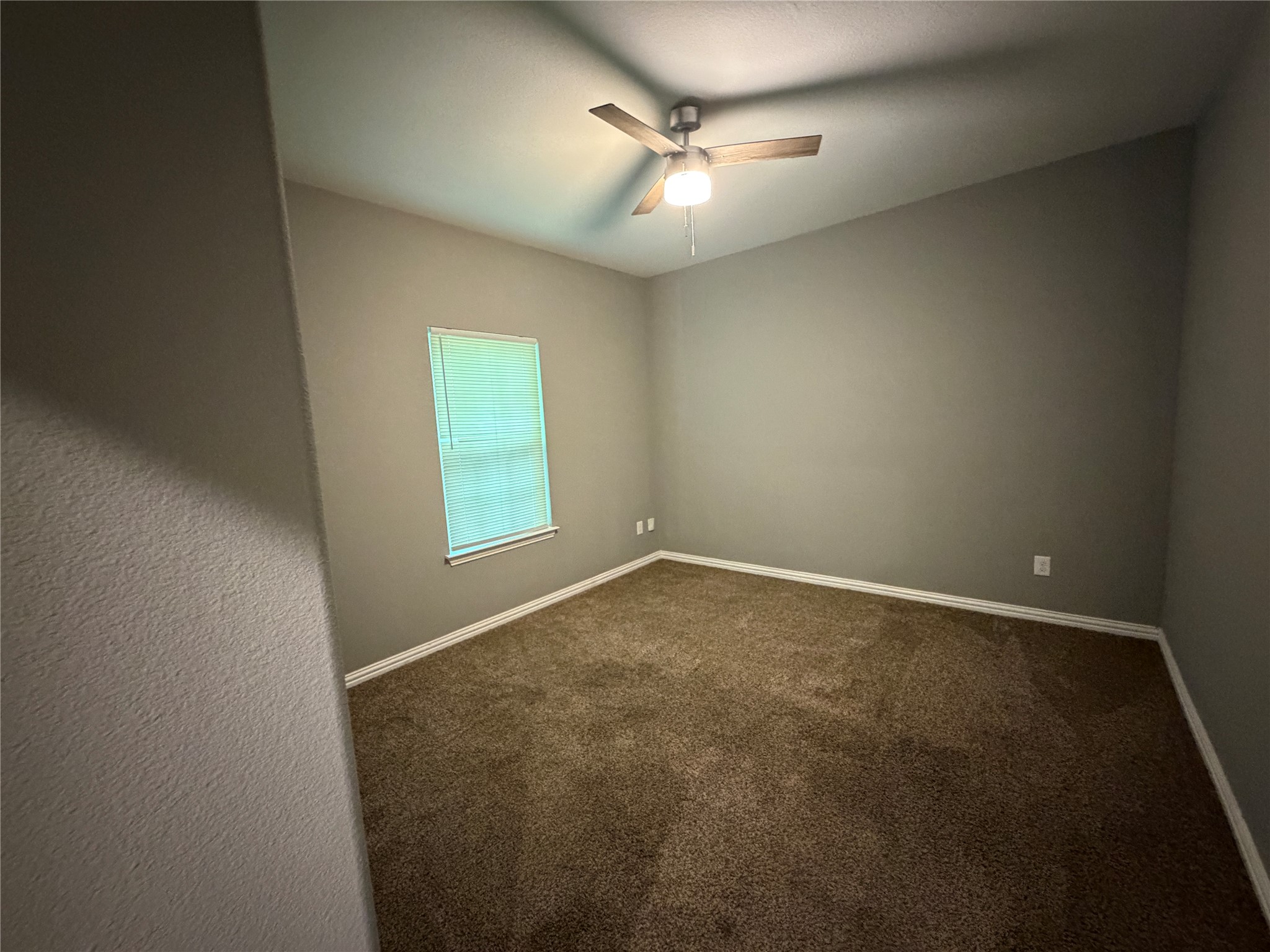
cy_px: 476
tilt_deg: -5.9
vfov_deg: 85.7
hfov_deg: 102.1
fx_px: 514
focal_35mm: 14
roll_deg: +3.8
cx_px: 635
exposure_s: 1/40
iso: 1000
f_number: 2.2
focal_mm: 2.22
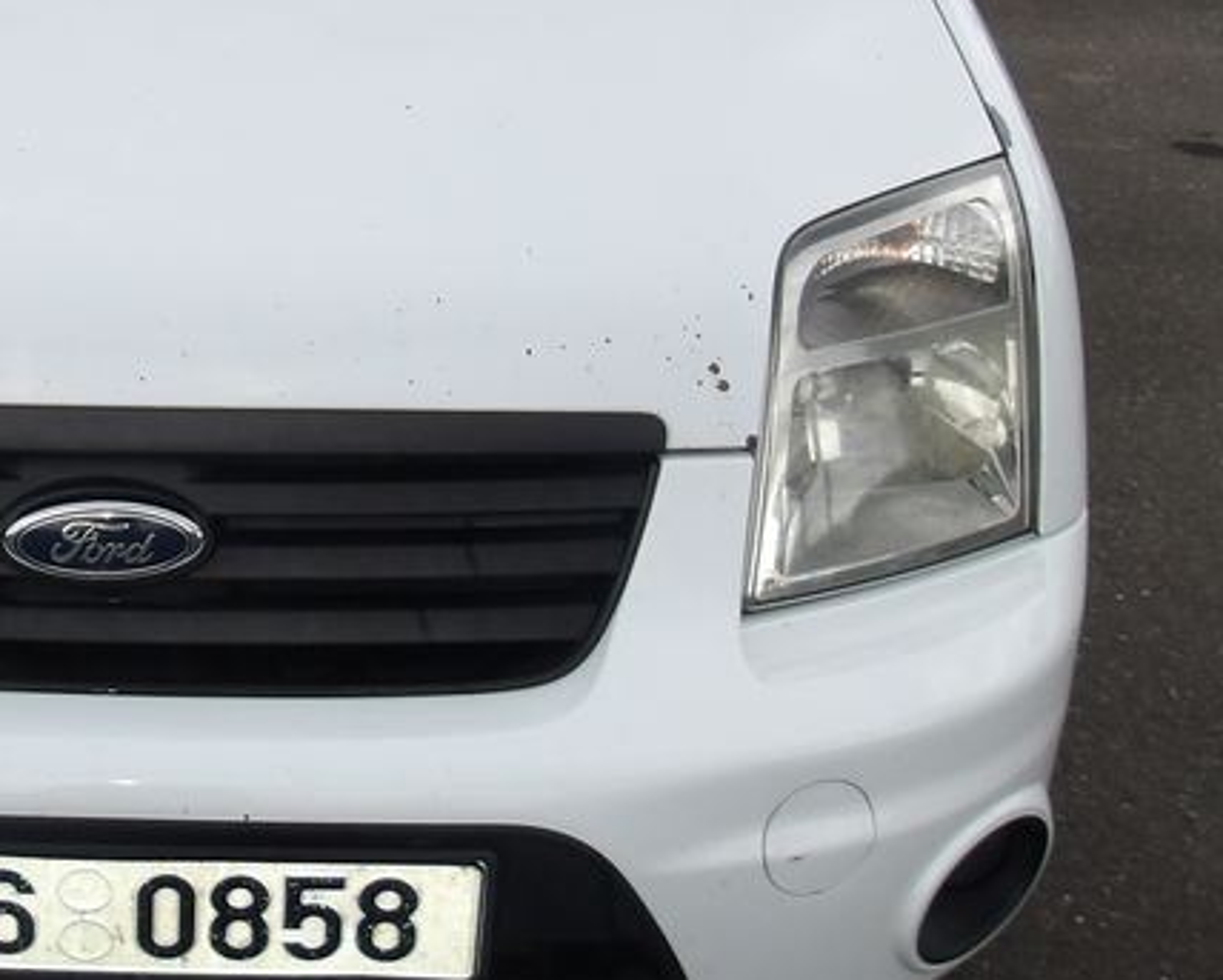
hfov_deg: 28.2
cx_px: -6
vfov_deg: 23.7
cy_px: 129
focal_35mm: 63
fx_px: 2282
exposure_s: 1/880
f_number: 3
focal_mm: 4.9
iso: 100
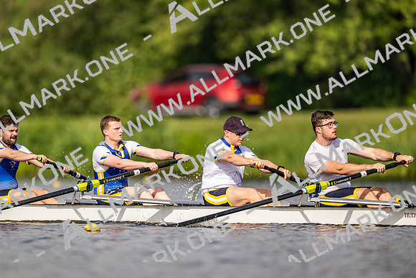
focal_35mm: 600
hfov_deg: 3.4
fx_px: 6935
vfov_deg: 2.3
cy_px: 139
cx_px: 208
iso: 280
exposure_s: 1/2500
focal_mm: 600
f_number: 4
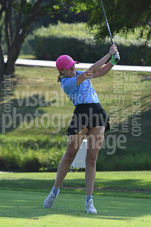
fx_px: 3303
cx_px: 76
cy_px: 114
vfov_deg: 3.9
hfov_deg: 2.6
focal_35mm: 525
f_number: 6.3
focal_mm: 350
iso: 640
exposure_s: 1/800
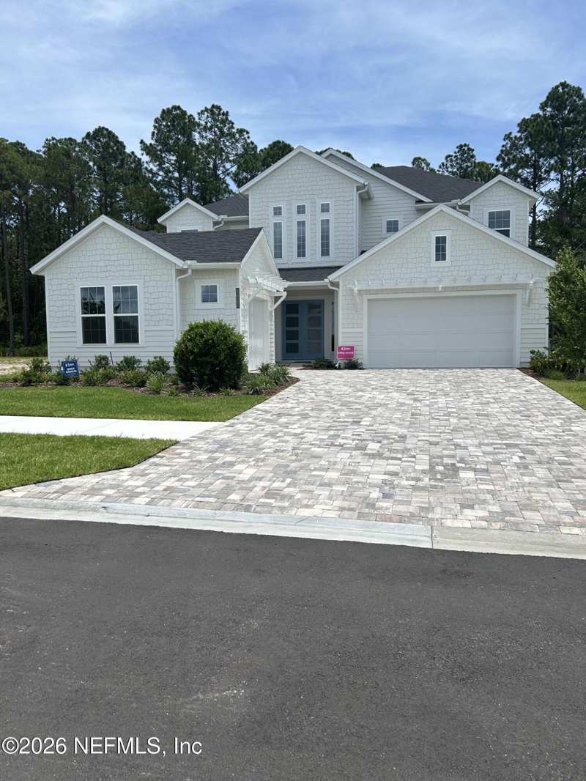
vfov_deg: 67.3
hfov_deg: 53.1
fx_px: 587
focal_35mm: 26
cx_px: 293
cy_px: 390
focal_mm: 5.7
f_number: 1.5
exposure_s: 1/5319
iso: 50
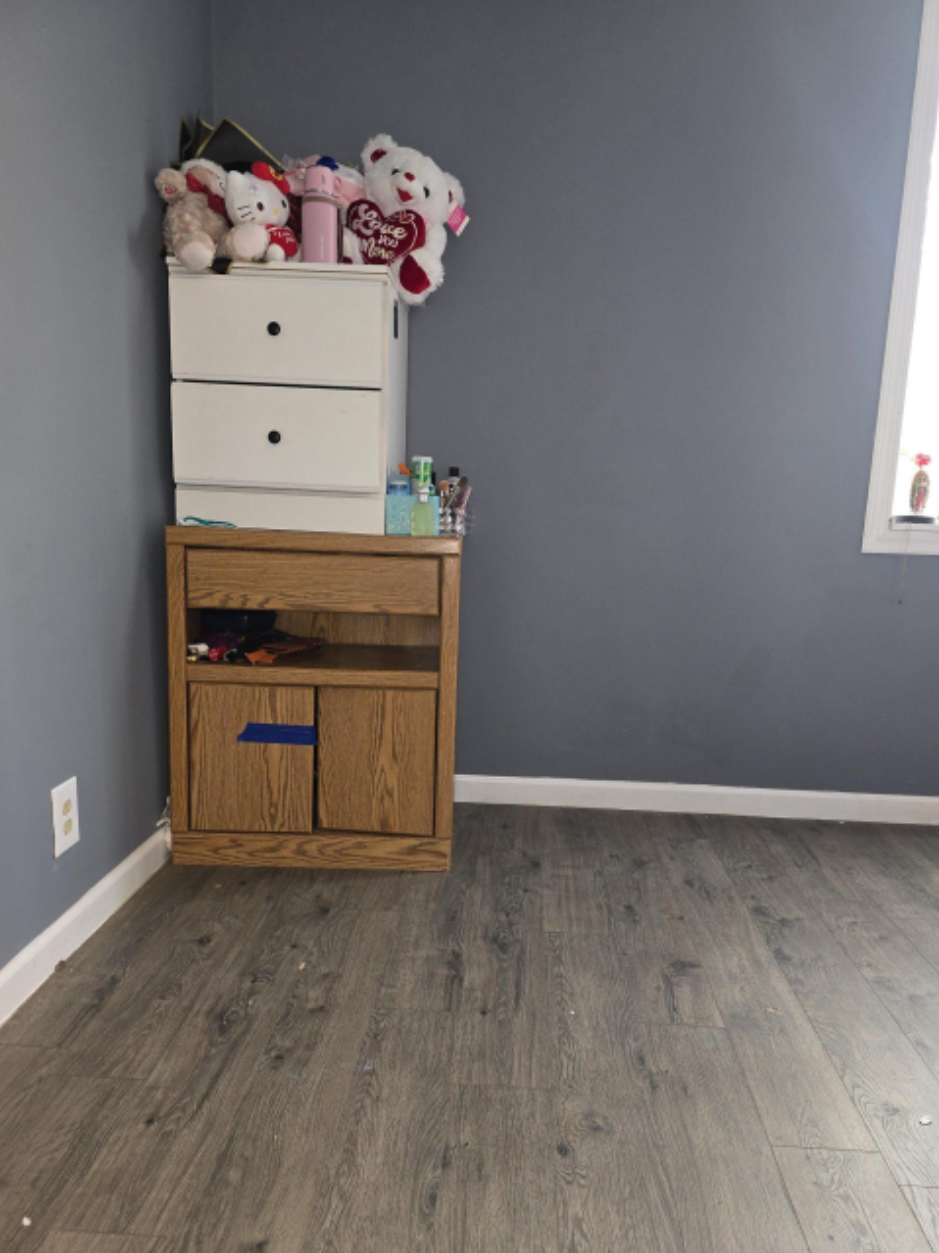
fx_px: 868
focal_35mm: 24
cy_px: 644
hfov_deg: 56.8
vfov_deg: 71.6
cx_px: 478
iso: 125
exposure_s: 1/24
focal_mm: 6.3
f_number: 1.7
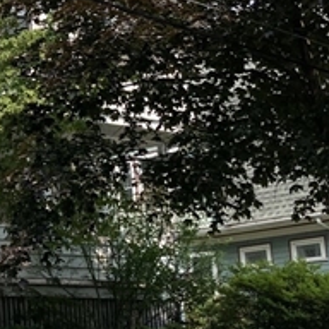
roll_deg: +0.8
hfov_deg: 16.3
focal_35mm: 99
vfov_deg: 17.5
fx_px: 1065
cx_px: -132
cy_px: 103
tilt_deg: +15.4
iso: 20
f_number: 1.8
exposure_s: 1/1473
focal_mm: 3.99
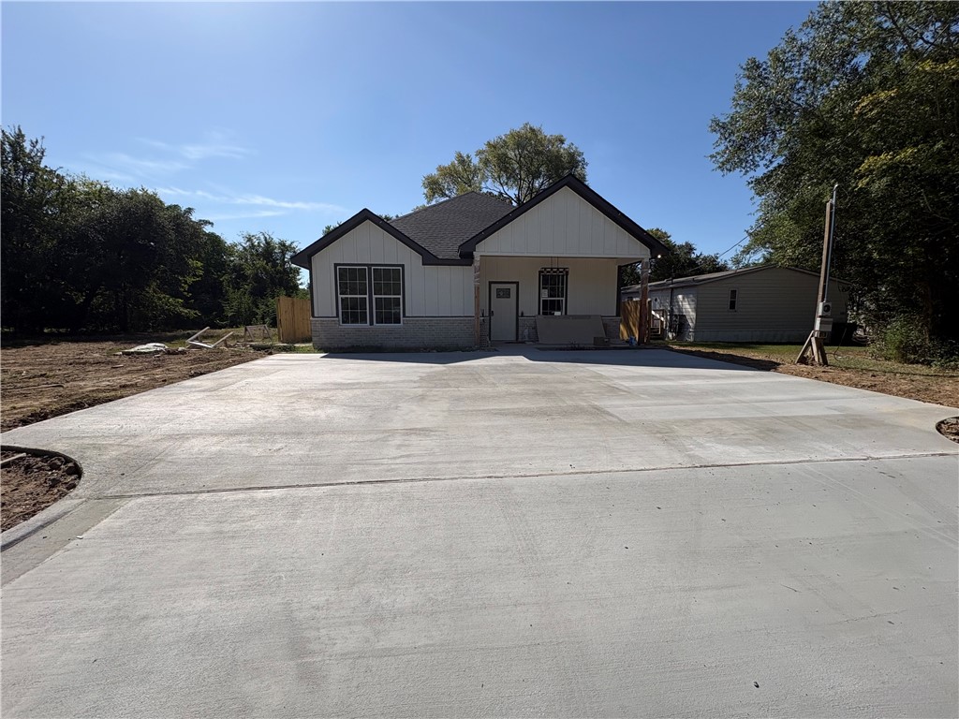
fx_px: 388
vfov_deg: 85.7
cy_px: 360
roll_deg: +0.2
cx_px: 480
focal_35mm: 14
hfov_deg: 102.1
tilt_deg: -5.9
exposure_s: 1/2985
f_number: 2.2
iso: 50
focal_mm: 2.22
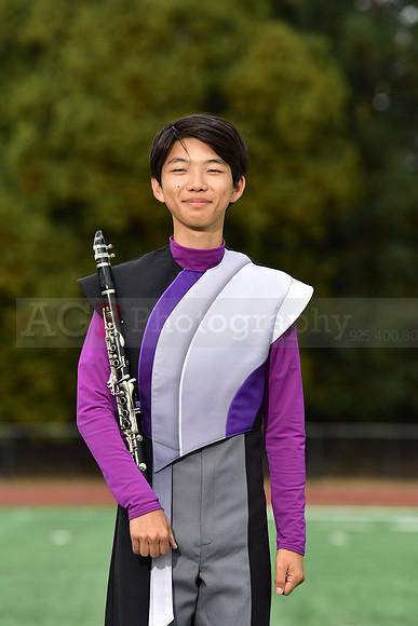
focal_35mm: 200
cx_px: 209
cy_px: 313
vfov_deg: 10.3
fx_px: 3481
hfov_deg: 6.9
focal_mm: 200
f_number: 5
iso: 500
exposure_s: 1/250
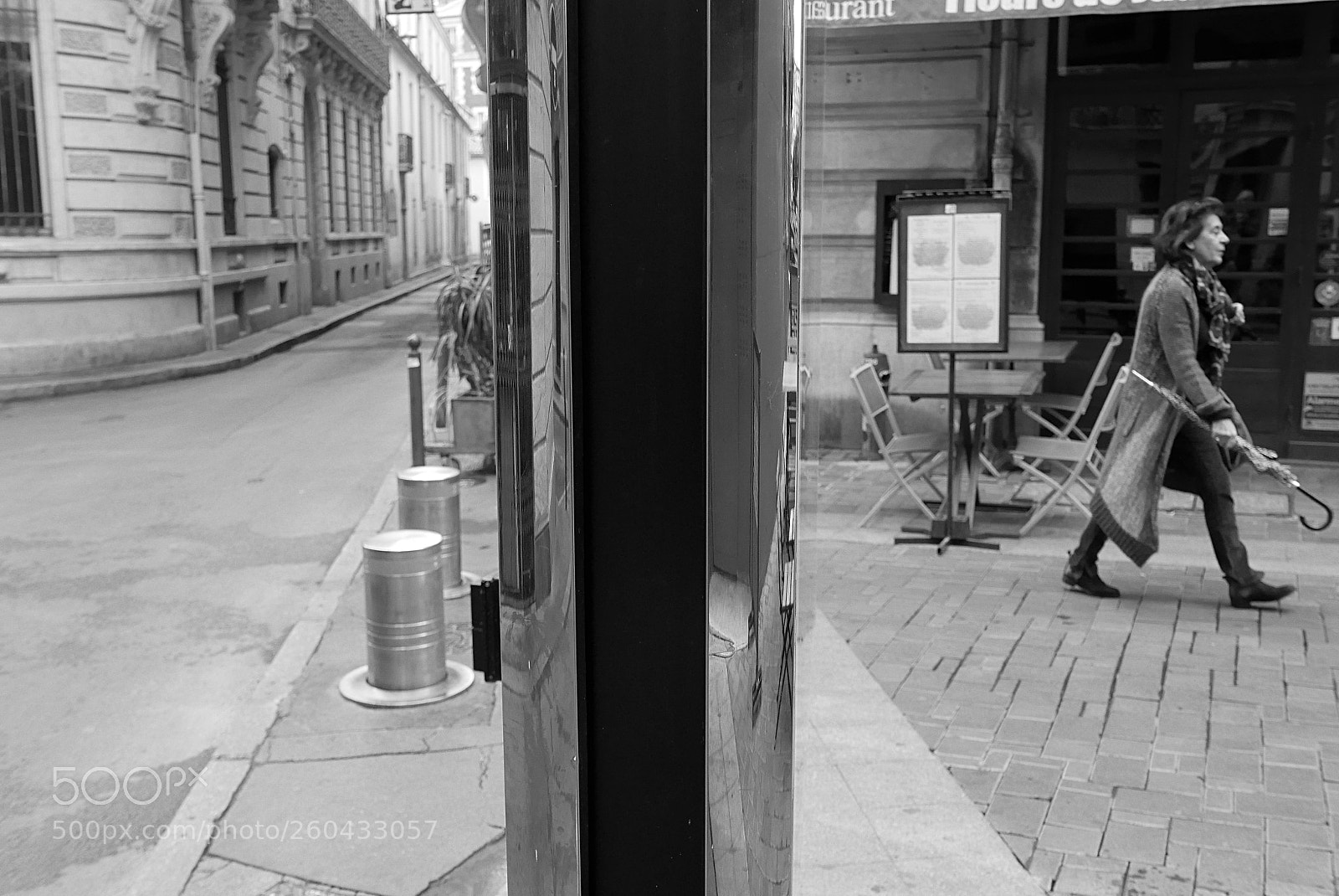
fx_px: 1266
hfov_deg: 55.8
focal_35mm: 34
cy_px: 448
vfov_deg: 39.0
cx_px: 670
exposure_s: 1/250
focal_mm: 15.4
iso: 800
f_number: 3.5
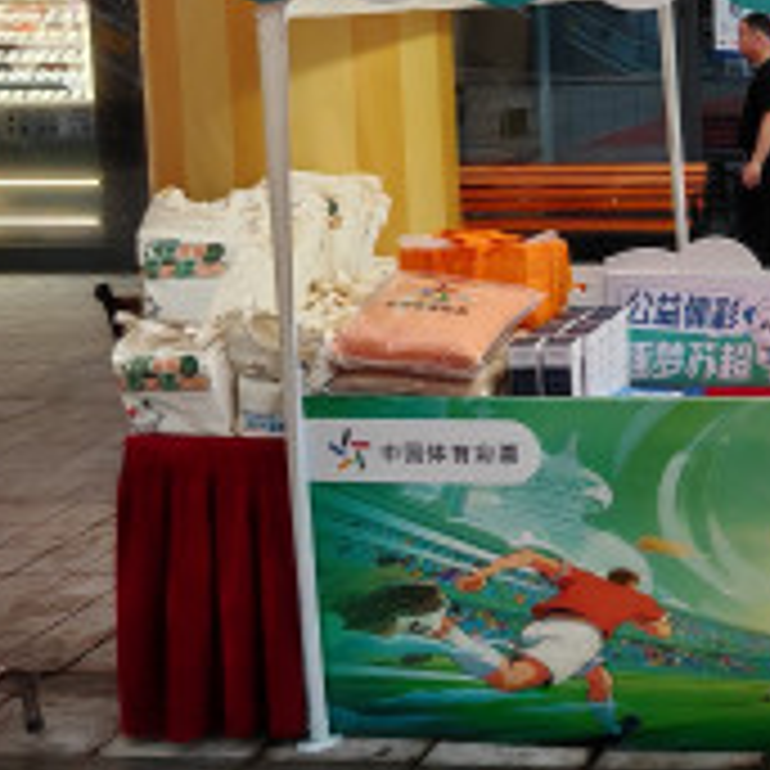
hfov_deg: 25.9
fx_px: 1434
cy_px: 142
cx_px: 991
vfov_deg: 29.3
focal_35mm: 57
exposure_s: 1/50
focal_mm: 1.96
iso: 200
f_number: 2.2
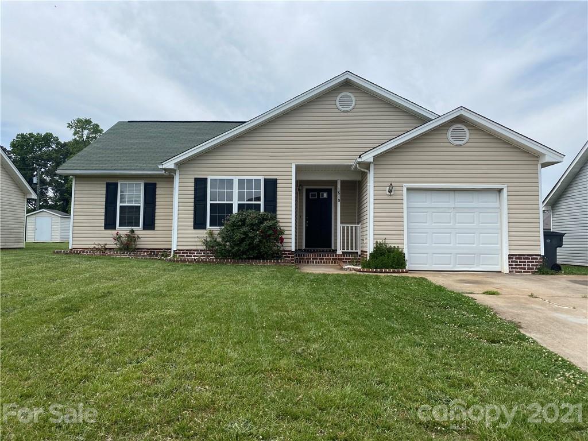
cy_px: 220
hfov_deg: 67.3
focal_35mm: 26
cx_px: 294
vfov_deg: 53.1
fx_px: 442
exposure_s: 1/3610
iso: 32
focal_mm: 4.25
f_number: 1.8
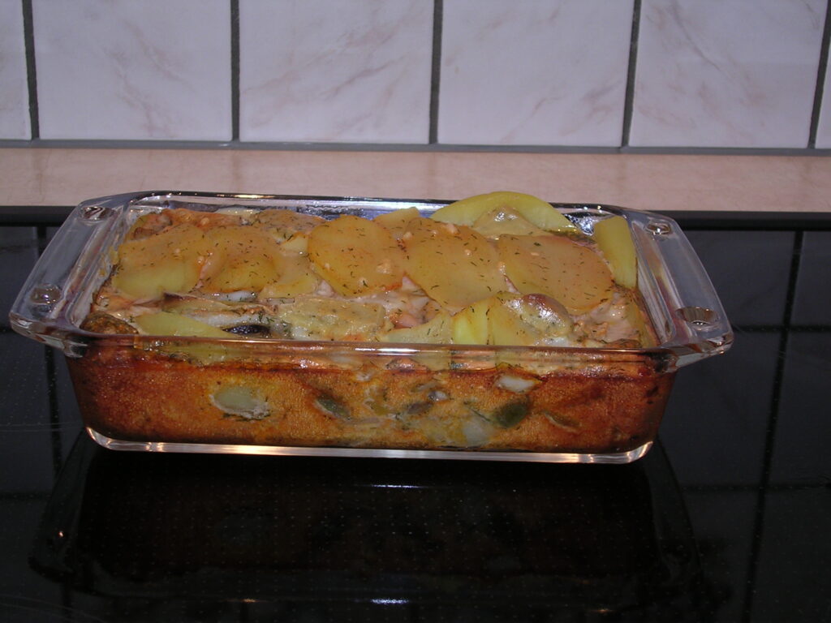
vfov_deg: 23.3
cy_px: 312
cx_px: 416
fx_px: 1512
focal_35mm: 63
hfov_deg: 30.7
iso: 100
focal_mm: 9.6
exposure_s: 1/60.1
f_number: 3.5
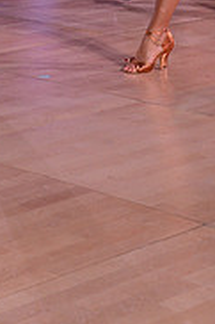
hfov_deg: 8.5
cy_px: -155
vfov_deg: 12.3
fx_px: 1427
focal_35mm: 159
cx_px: -24
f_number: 5.6
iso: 2000
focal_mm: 50
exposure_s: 1/250
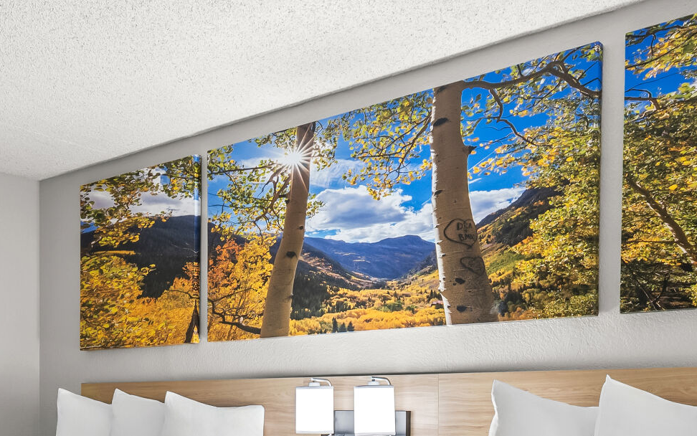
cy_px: 474
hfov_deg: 43.7
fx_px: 836
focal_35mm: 44
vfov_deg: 26.9
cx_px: 167
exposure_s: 1.3
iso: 250
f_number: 8
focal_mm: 14
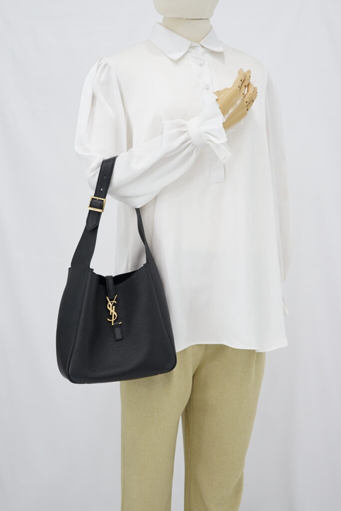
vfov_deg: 39.6
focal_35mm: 50
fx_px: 710
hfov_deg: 27.0
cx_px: 170
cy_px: 256
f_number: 6.3
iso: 640
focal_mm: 50
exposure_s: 1/10
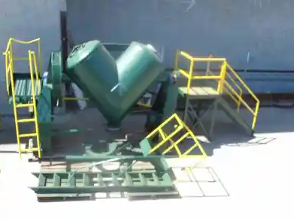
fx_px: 382
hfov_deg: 42.1
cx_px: 145
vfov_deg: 32.2
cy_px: 111
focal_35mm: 45
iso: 80
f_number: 4.2
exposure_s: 1/250
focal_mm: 7.87
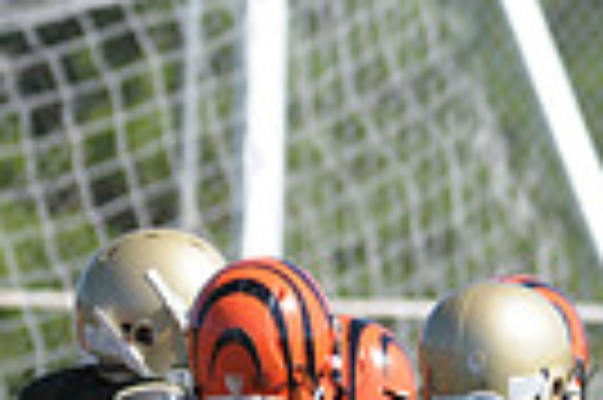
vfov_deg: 1.0
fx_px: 23840
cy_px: 645
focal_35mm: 1425
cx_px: 1071
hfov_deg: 1.4
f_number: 4
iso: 640
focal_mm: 220
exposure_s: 1/3200
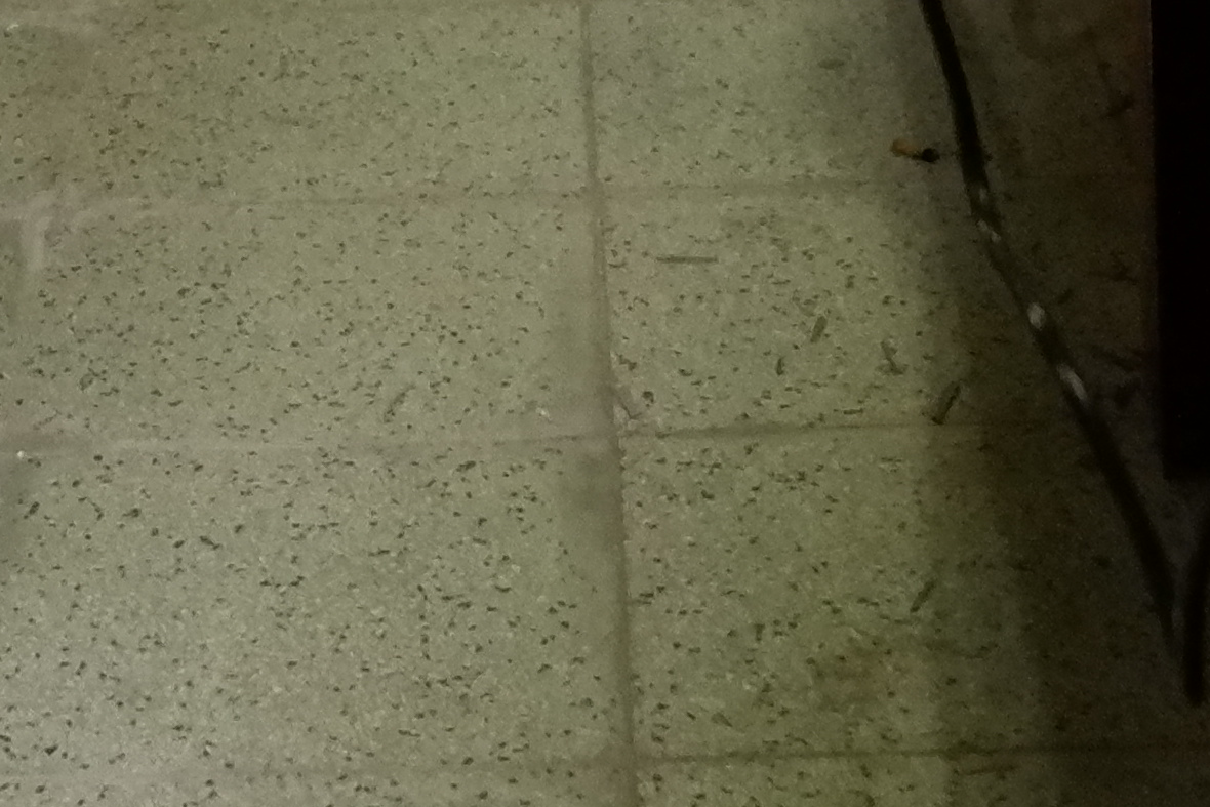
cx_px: 295
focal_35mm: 122
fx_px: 4101
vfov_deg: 9.8
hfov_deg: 16.7
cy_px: -1206
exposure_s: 1/34
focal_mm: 16
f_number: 3.5
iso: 3200
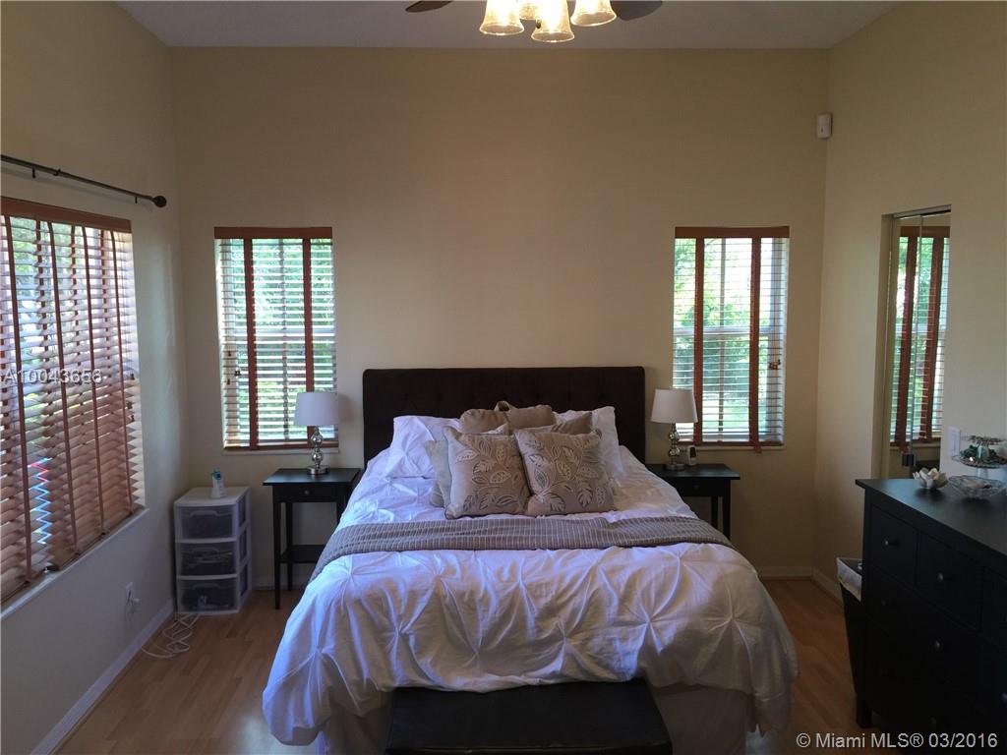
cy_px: 378
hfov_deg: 61.7
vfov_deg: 48.2
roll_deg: -0.5
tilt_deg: -6.7
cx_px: 504
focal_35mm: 29
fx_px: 844
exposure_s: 1/30
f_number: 2.2
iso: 32
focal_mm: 4.15
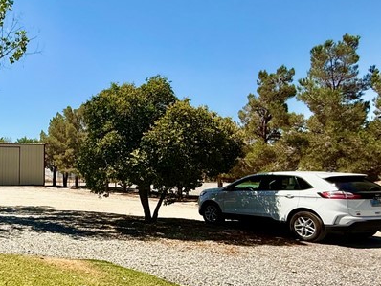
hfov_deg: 43.1
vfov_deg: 39.5
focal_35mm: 36
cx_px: -11
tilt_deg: +0.5
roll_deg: -0.4
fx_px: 396
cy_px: 170
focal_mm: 2.22
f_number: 2.2
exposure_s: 1/2717
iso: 50
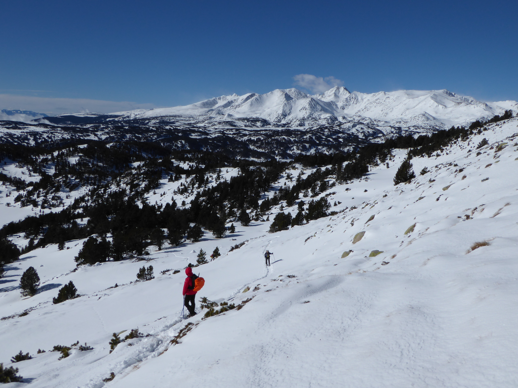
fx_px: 434
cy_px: 194
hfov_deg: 61.7
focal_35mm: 29
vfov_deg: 48.2
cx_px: 259
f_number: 5
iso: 80
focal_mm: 5
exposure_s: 1/1600
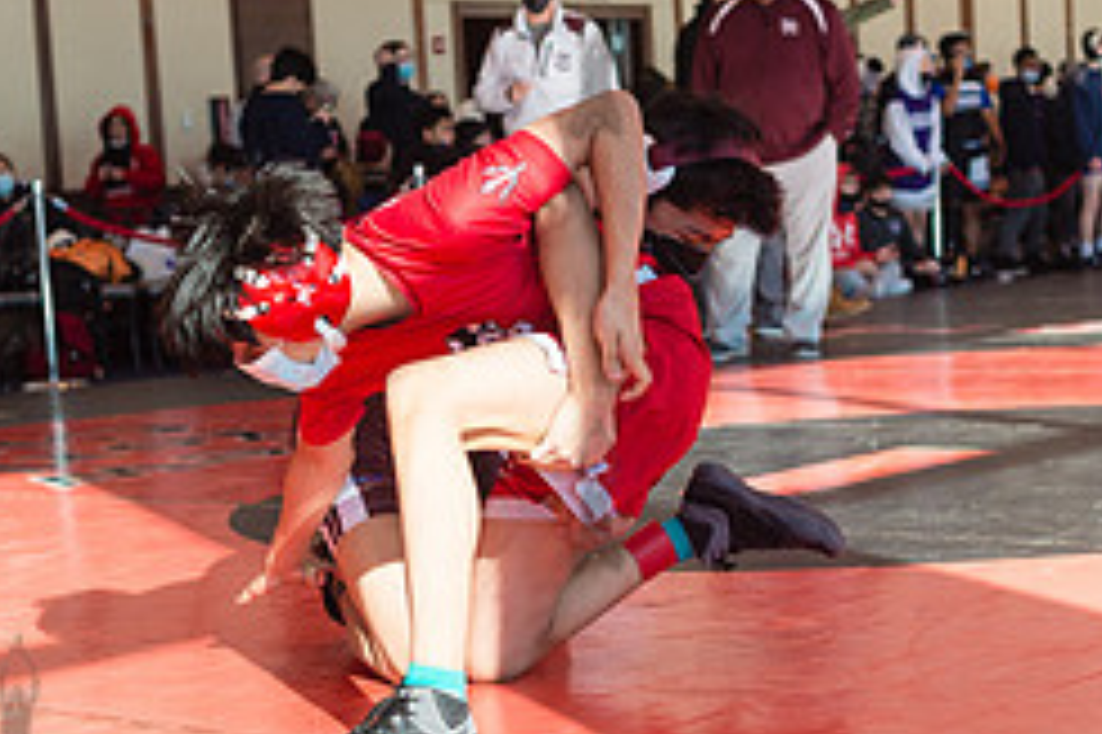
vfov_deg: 16.4
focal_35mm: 83
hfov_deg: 24.5
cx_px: 594
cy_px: 493
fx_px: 2539
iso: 400
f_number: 3.5
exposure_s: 1/400
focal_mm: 35
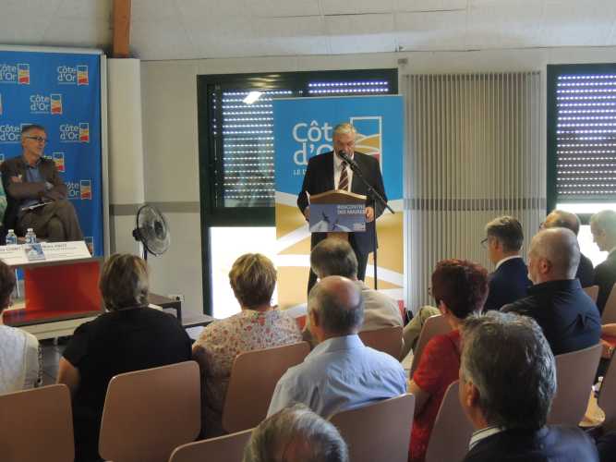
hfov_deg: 40.4
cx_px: 308
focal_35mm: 47
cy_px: 231
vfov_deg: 30.9
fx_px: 836
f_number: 3.5
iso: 800
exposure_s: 1/20
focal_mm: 8.3
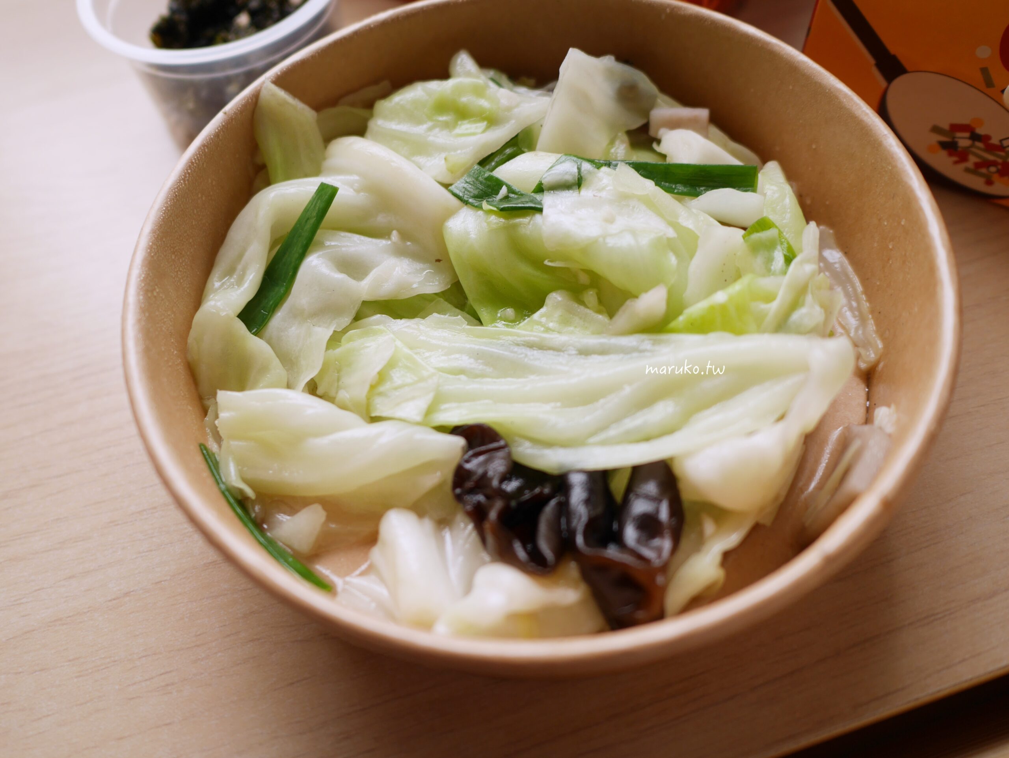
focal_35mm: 30
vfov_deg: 46.8
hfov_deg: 59.9
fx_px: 875
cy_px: 379
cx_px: 504
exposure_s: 1/100
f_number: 2.2
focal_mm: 15
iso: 200
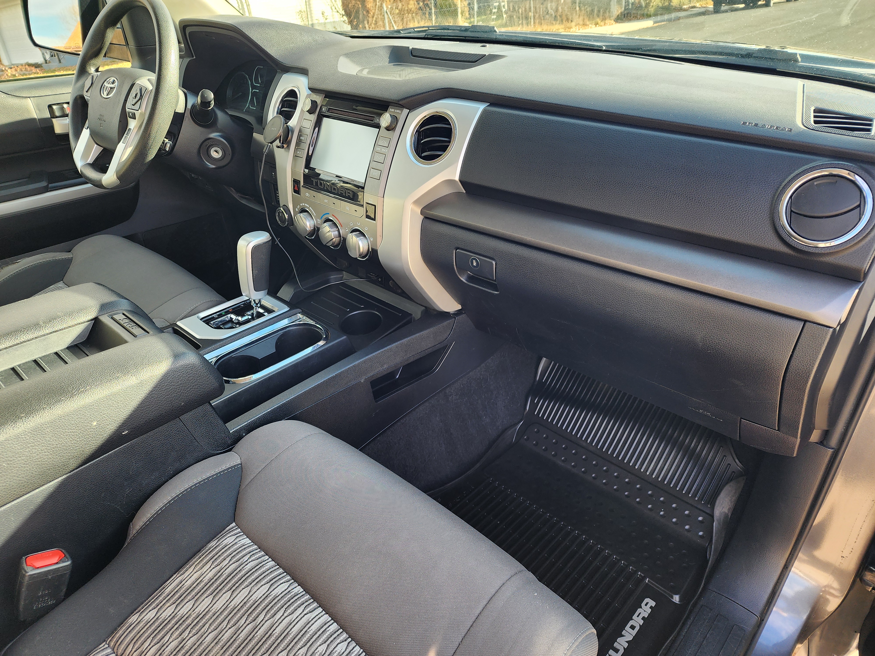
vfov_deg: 58.9
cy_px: 328
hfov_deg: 73.9
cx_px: 438
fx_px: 581
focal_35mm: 23
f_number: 1.8
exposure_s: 1/180
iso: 64
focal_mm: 6.4
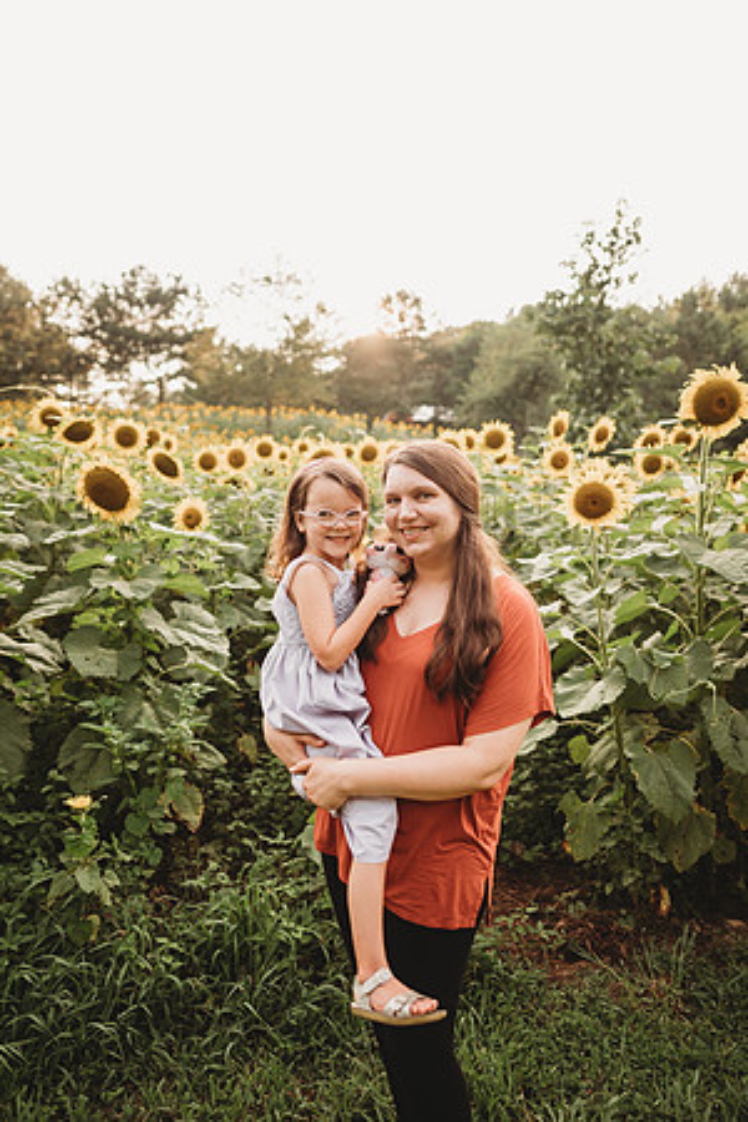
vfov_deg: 73.7
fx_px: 748
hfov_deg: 53.1
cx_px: 374
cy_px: 561
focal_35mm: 24
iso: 125
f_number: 2.2
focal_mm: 24
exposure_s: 1/500
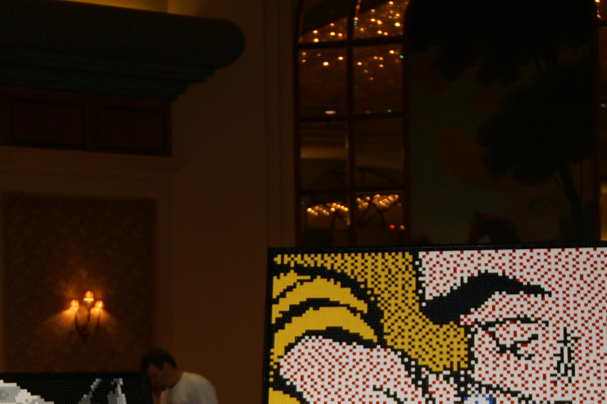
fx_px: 1247
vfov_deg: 17.8
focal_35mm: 74
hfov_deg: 27.3
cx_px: 231
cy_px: 441
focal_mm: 22
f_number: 4
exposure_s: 1/60
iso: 200
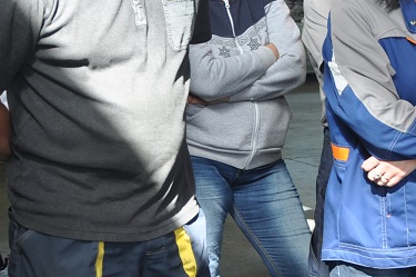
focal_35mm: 134
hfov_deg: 14.2
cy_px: 37
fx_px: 1546
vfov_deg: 10.2
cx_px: 648
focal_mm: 26
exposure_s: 1/40
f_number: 4
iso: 200
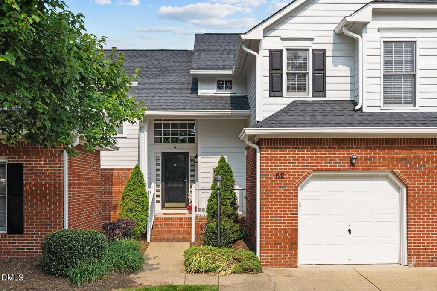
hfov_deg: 54.4
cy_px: 146
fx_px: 425
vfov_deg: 37.9
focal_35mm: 35
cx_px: 218
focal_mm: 35
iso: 125
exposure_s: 1/320
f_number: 8
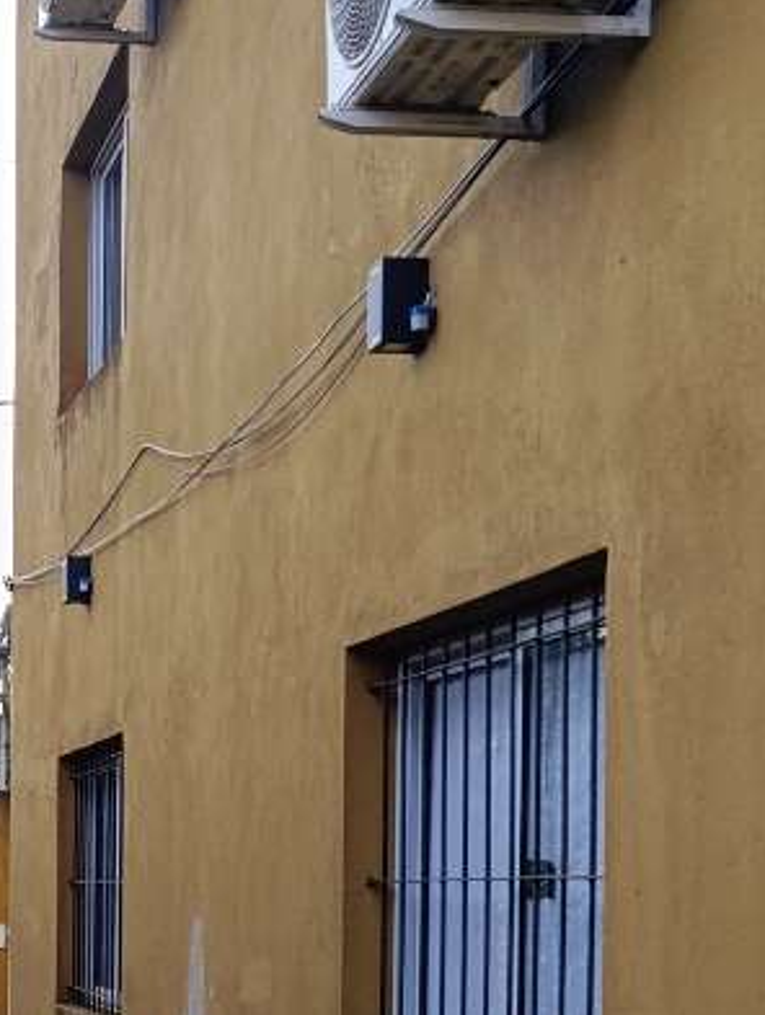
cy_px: 939
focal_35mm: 70
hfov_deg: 20.2
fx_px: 2057
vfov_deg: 26.7
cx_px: -54
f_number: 1.6
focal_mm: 6.14
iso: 50
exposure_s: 1/115
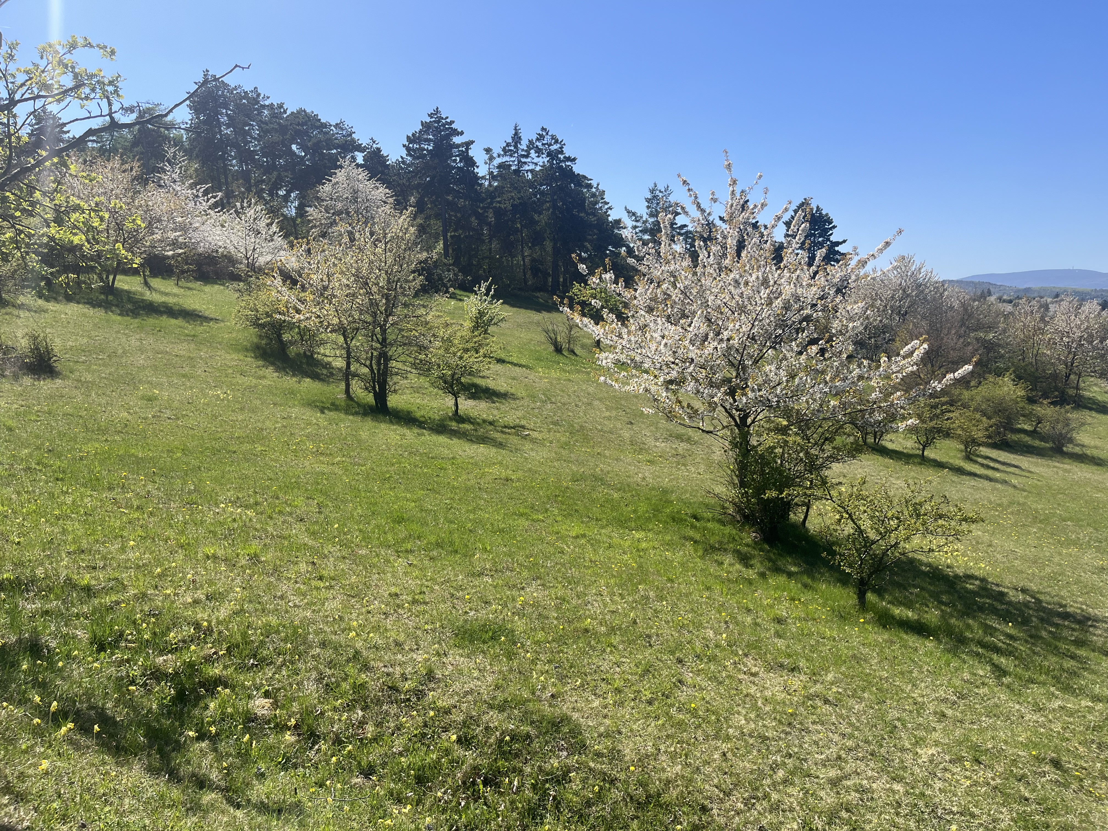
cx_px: 554
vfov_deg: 53.1
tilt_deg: -7.3
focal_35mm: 26
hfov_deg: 67.3
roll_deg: +0.4
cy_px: 416
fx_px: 832
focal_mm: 5.1
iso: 50
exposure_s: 1/2632
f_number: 1.6
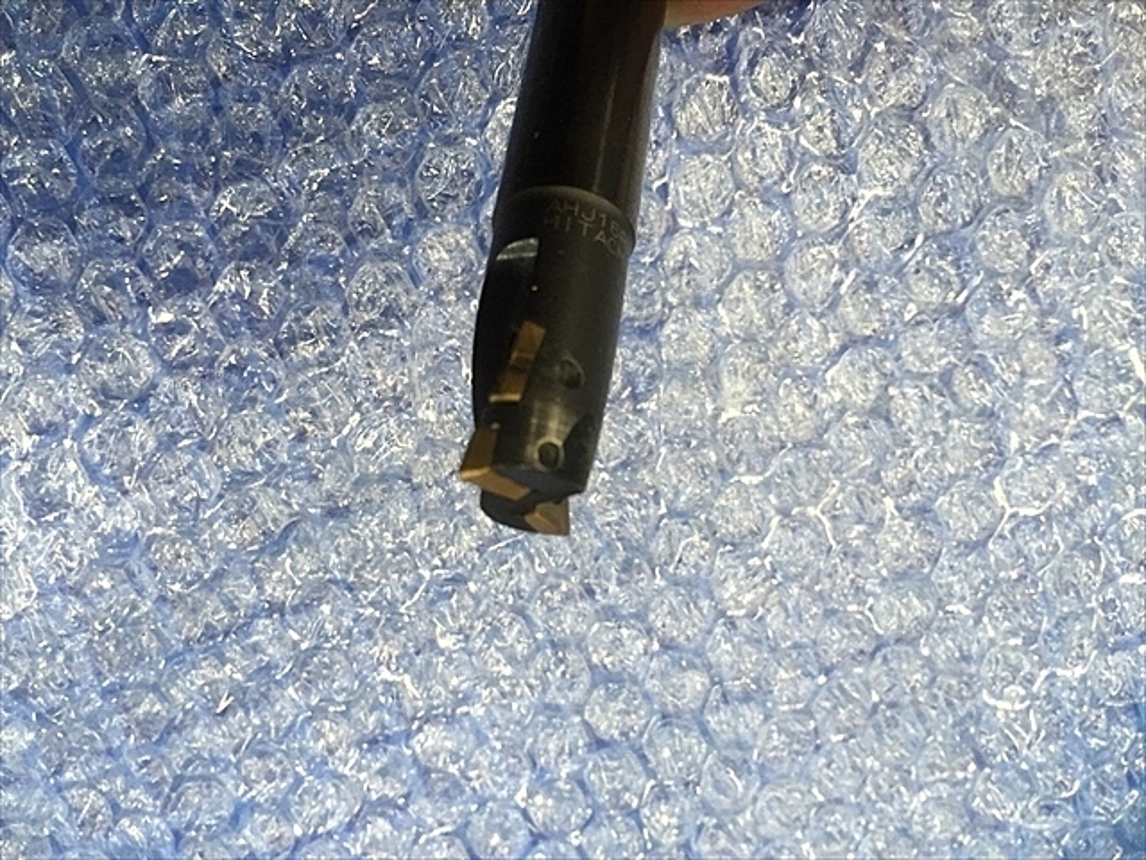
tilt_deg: -75.1
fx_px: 960
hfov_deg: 61.7
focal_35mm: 29
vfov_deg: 48.2
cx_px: 573
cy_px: 430
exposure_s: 1/33
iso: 64
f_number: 2.2
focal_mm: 4.15
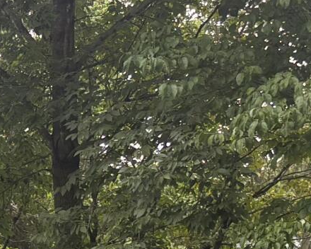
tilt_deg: -6.3
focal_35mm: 173
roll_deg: +0.3
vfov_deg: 8.6
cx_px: -124
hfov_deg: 10.8
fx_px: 1592
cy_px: 455
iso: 40
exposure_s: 1/255
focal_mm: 5.96
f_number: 1.6
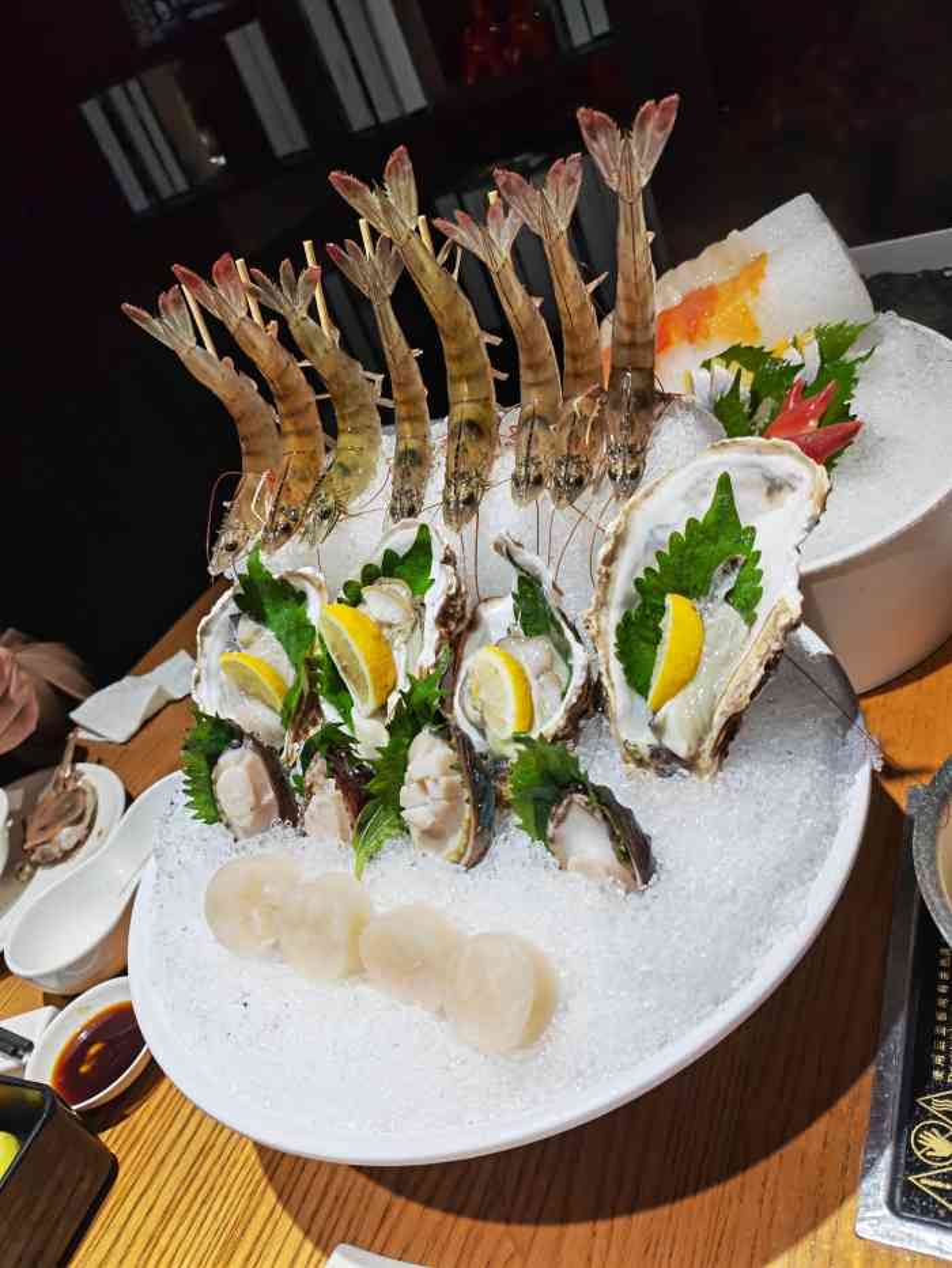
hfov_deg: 51.4
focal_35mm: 27
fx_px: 990
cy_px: 634
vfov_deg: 65.3
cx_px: 476
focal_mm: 5.52
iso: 100
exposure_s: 1/200
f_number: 1.9
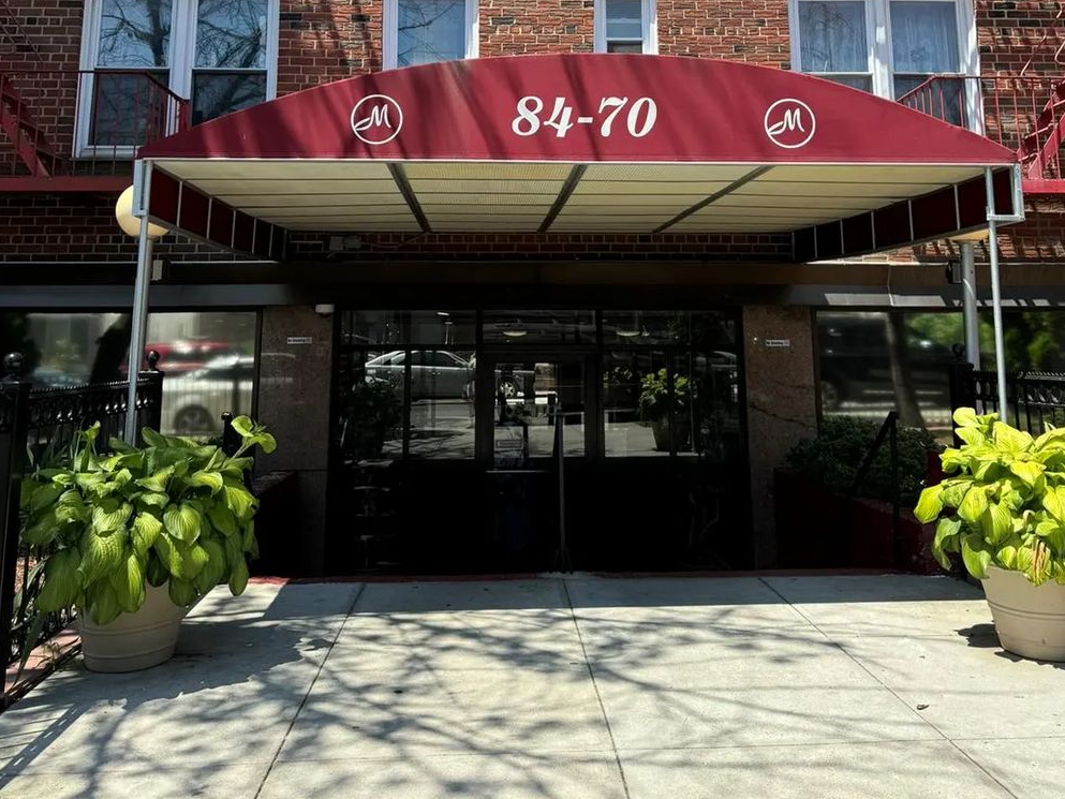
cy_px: 159
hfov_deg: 55.3
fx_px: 1015
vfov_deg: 41.1
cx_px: 536
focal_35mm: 33
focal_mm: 6.76
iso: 80
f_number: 1.78
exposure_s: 1/1678
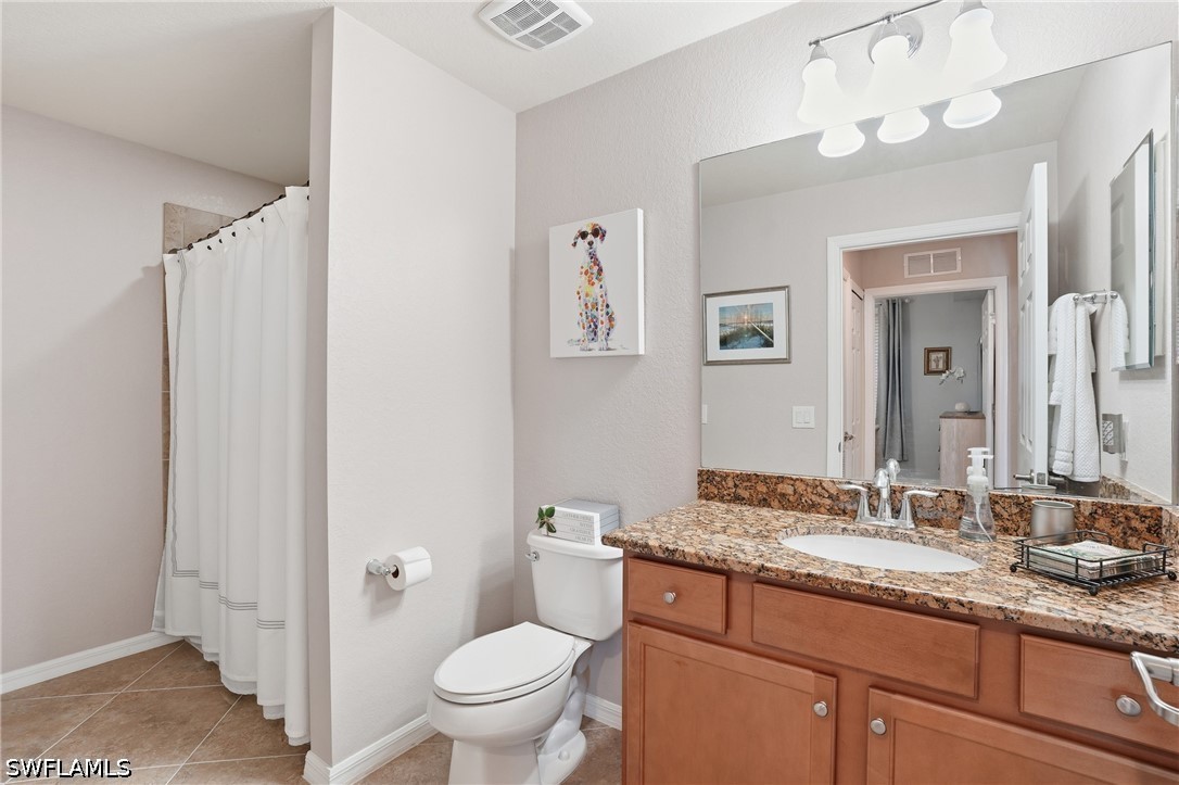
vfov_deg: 73.7
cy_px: 392
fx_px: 524
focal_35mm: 16
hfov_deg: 96.8
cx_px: 590
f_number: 9
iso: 200
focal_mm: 16
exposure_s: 1/10
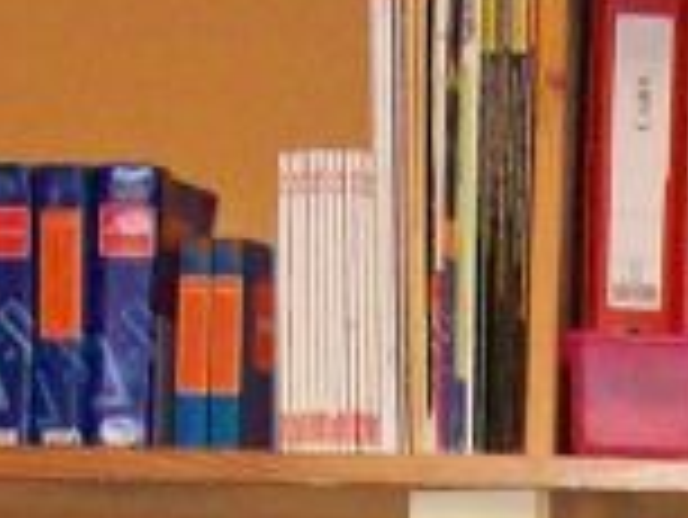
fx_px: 4794
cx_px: 782
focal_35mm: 241
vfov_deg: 6.0
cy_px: 1176
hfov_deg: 8.1
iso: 200
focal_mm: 6
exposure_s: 1/64
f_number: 2.7
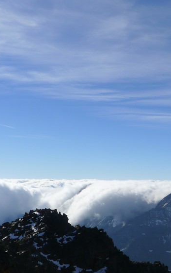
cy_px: 127
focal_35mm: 52
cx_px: 187
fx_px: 387
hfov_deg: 23.4
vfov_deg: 38.8
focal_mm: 5.1
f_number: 5.6
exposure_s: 1/800
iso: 80
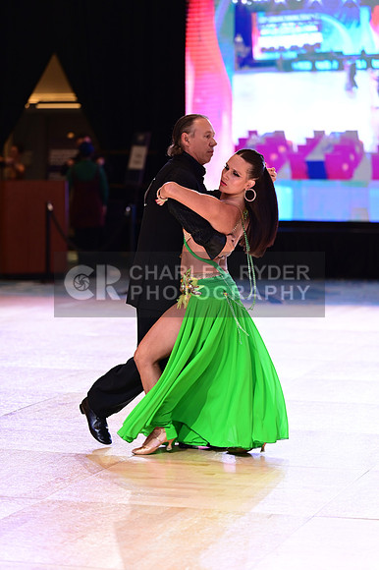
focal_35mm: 115
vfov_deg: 17.8
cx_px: 190
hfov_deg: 11.9
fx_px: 1818
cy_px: 285
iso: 2000
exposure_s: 1/400
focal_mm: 115
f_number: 2.8
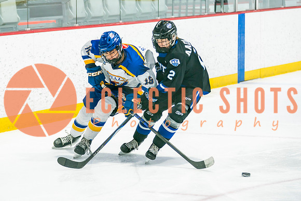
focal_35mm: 185
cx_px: 108
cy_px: 87
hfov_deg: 11.1
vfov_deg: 7.4
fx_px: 1546
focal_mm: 115
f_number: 2.8
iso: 400
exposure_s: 1/640
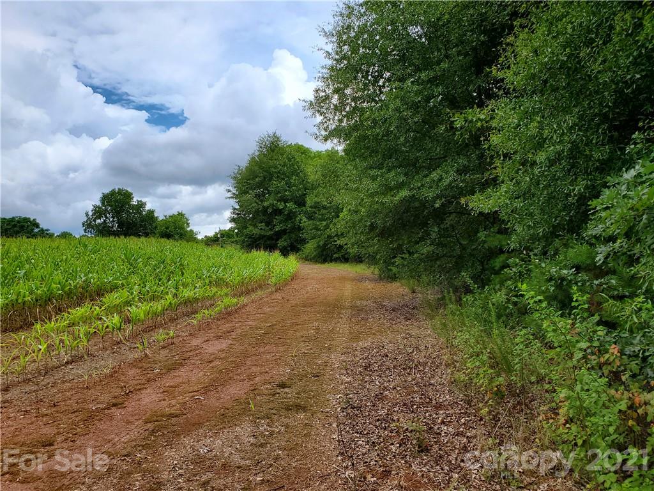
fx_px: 491
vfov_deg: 53.1
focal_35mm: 26
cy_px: 246
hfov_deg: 67.3
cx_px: 327
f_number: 2.4
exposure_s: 1/1342
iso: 50
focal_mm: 4.3
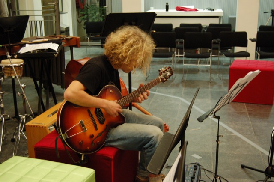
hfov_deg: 41.2
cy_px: 91
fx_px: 365
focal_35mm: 48
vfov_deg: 28.0
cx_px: 137
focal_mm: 32
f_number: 4.5
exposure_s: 1/15
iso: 1600
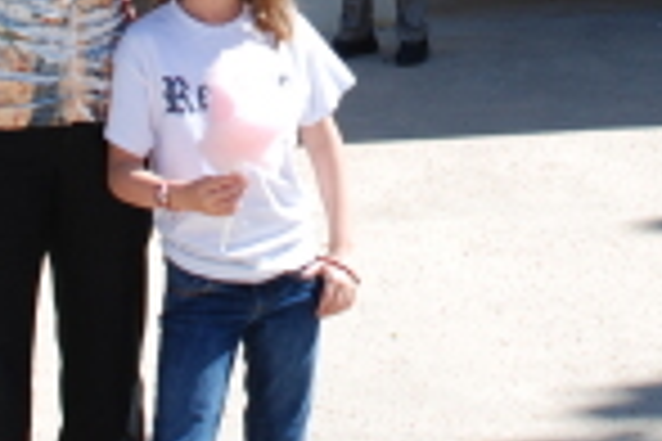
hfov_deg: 15.6
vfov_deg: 10.1
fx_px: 2409
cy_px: -230
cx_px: 401
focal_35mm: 131
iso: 100
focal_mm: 20
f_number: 6.3
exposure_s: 1/160
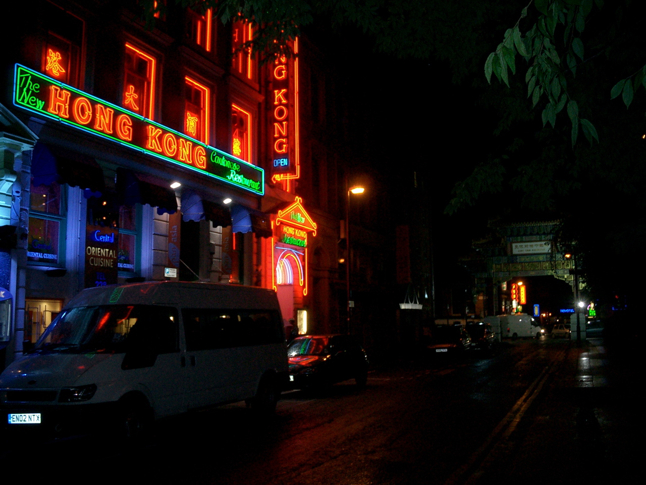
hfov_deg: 52.6
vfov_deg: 40.7
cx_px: 323
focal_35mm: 35
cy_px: 242
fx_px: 653
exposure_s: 1/40
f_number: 4.2
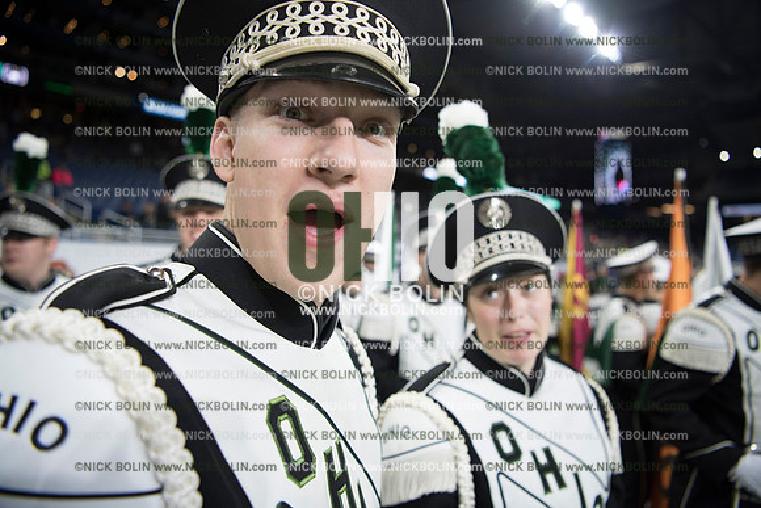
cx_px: 380
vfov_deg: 53.2
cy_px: 254
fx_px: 507
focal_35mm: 24
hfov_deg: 73.7
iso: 1250
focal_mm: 24
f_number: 2.8
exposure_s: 1/800
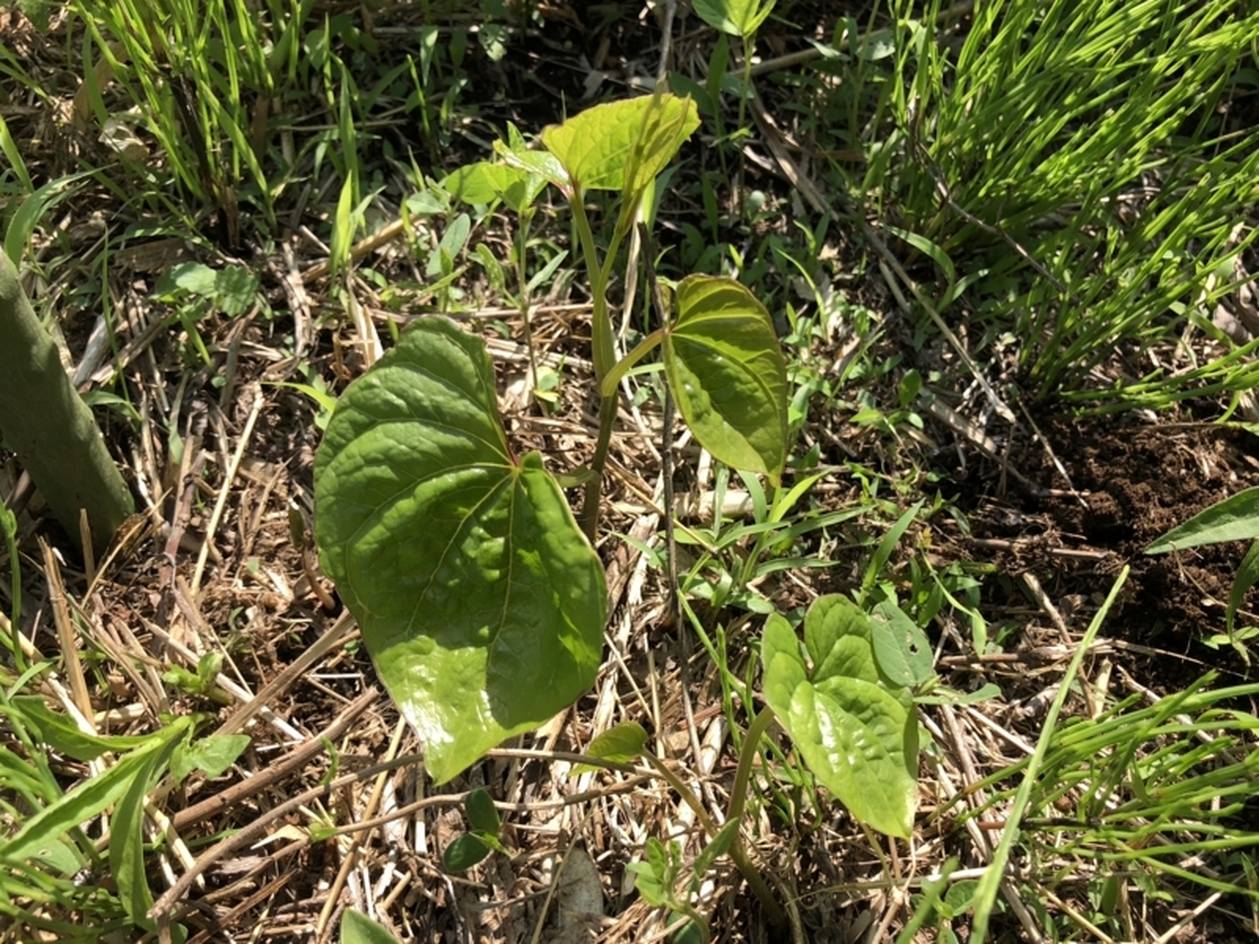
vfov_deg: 49.7
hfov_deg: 63.4
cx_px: 630
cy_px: 472
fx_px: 1018
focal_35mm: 28
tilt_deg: -50.1
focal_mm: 4
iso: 20
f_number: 1.8
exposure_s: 1/738
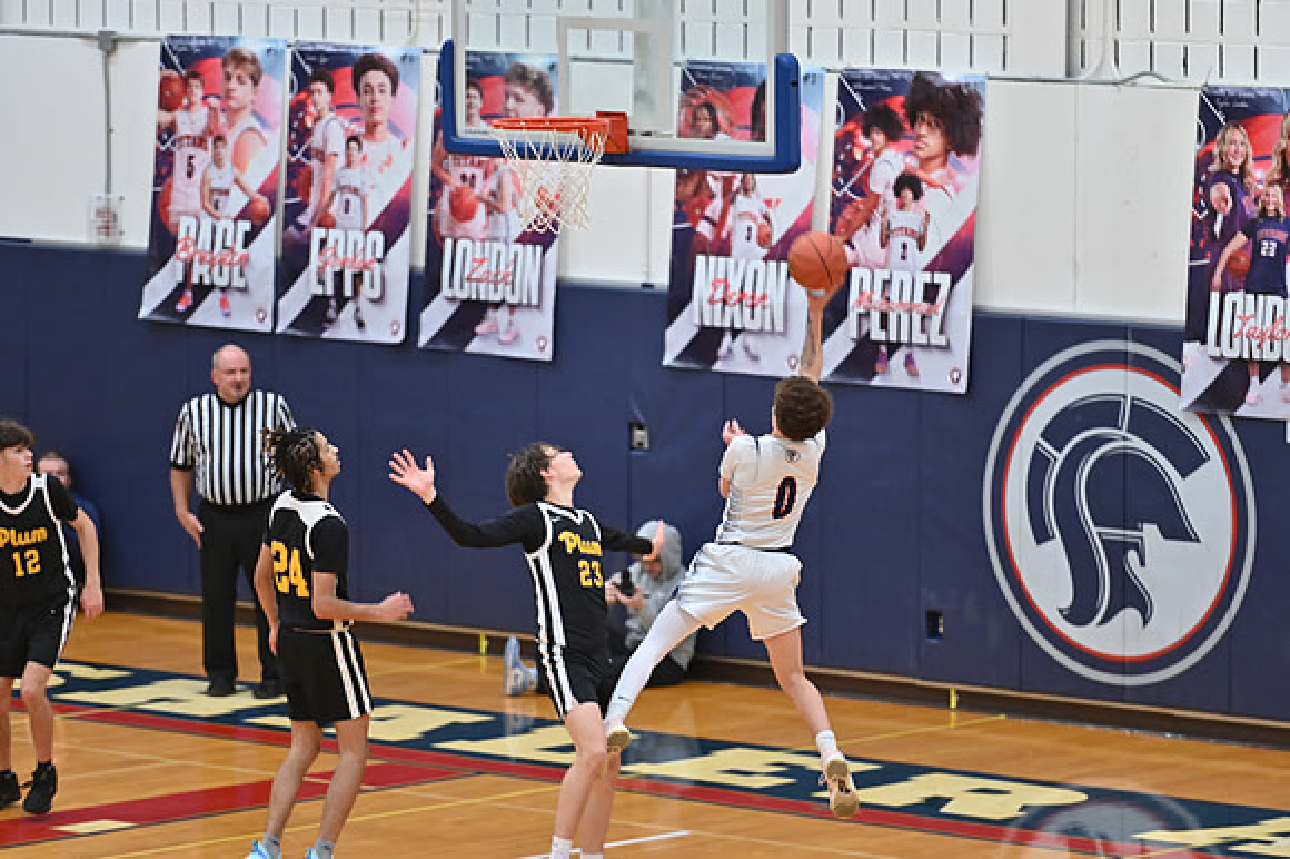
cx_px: 645
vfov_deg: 6.9
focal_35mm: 200
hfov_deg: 10.3
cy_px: 430
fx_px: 7162
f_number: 4
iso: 1000
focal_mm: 200
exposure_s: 1/200
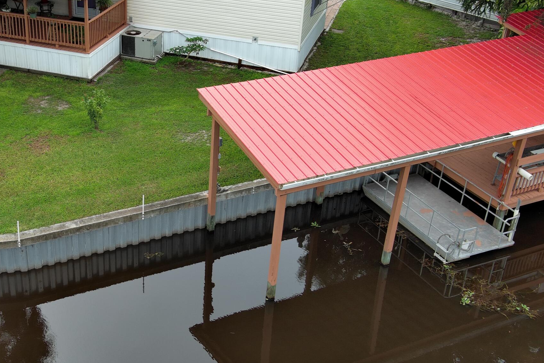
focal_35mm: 51
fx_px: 771
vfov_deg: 26.5
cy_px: 170
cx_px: 168
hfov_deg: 38.3
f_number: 2.8
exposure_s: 1/379
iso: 100
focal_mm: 10.57
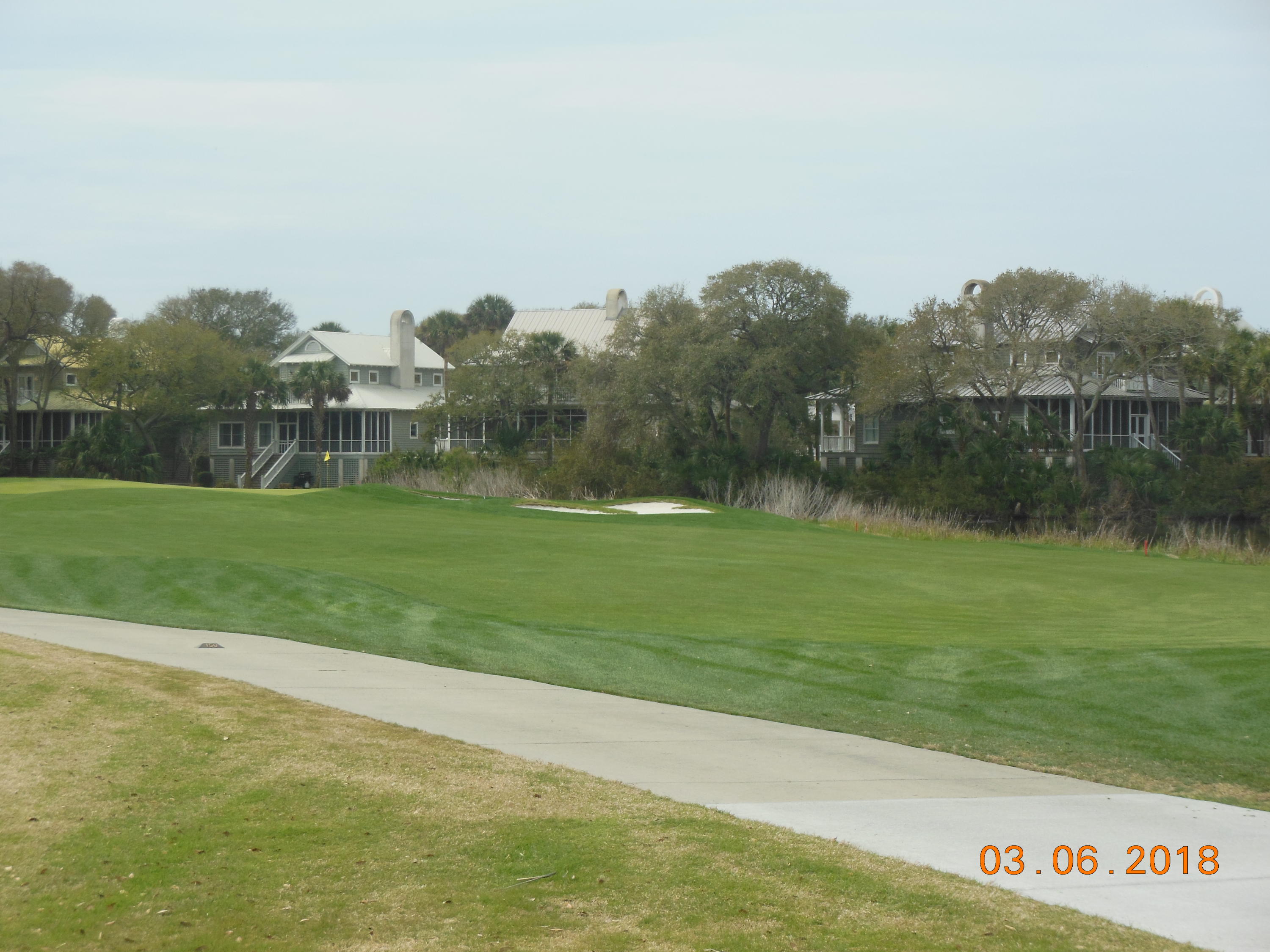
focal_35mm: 87
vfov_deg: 17.0
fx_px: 3192
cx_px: 635
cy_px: 476
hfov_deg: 22.5
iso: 125
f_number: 4.6
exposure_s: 1/800
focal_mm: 15.5
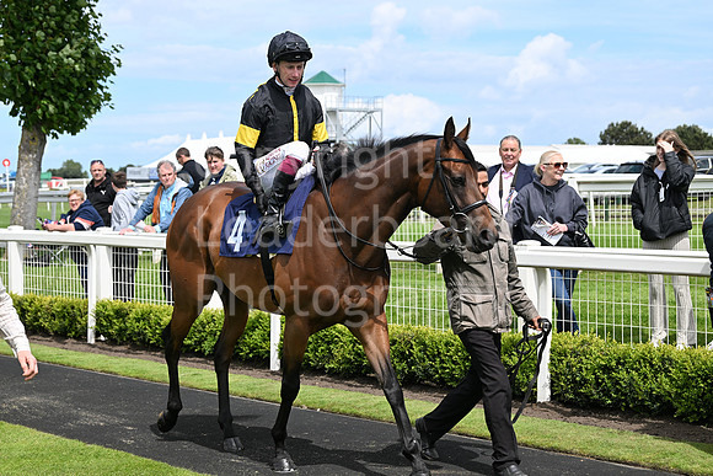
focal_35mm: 70
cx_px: 356
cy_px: 238
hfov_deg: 28.8
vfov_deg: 19.5
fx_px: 1387
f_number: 5.6
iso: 400
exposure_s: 1/2000
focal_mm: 70
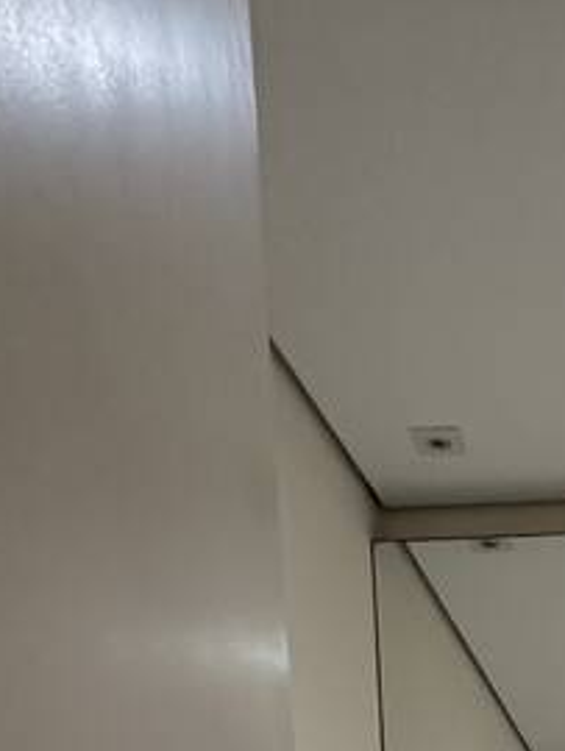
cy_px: 1188
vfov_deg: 24.6
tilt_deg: -4.2
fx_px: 1217
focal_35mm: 56
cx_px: 754
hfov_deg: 23.0
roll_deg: +1.1
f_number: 2.2
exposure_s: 1/60
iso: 160
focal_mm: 2.22
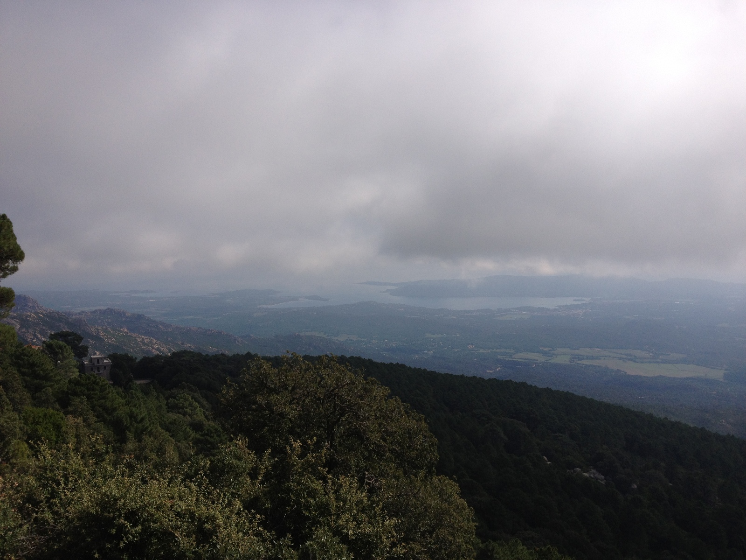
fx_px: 754
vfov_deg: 40.7
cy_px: 280
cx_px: 373
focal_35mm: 35
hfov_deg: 52.6
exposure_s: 1/3460
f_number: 2.4
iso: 64
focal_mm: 4.28
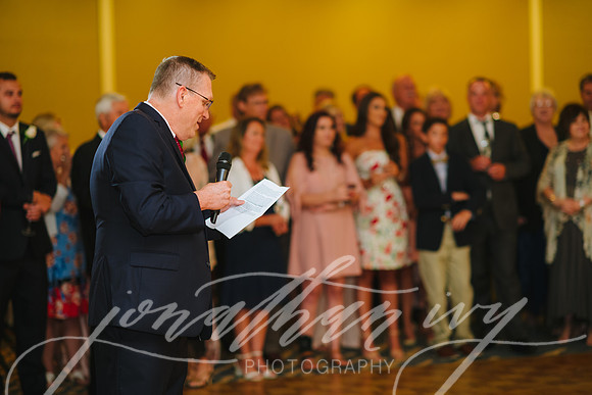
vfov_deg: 16.1
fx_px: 1398
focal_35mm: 85
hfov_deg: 23.9
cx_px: 296
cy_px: 198
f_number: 2
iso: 400
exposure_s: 1/100
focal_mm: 85
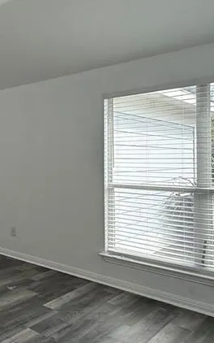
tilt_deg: +1.1
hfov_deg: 30.8
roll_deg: +0.0
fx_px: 336
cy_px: 156
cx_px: -32
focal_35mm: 36
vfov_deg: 53.9
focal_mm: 2.22
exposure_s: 1/217
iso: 64
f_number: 2.2
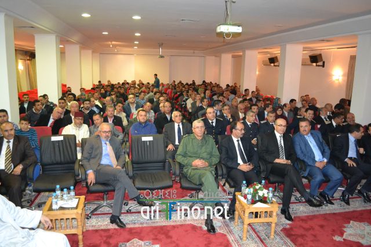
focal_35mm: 27
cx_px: 186
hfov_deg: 67.4
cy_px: 124
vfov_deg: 47.9
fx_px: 278
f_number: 3.5
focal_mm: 18
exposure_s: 1/60
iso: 3200
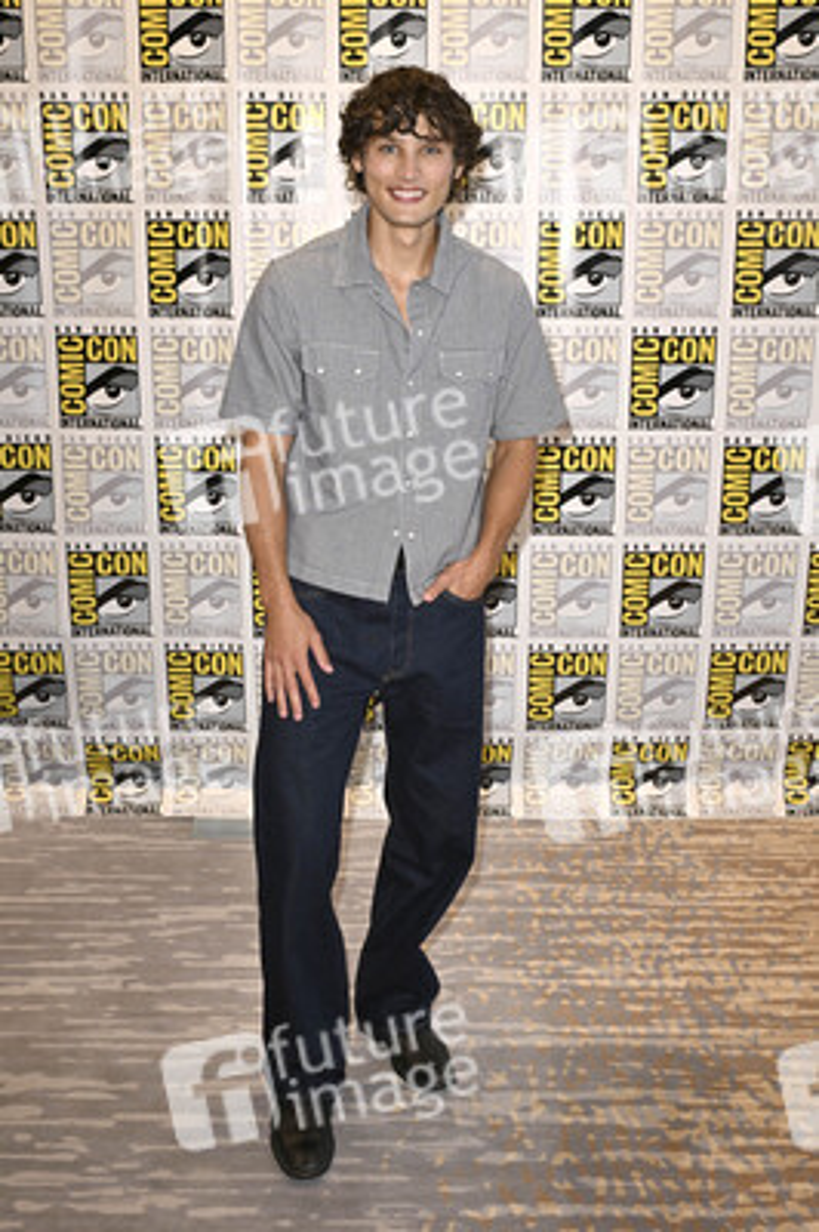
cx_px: 410
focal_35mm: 35
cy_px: 616
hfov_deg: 37.8
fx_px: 1196
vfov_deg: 54.5
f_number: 6.3
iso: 2000
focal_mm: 35
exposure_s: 1/250
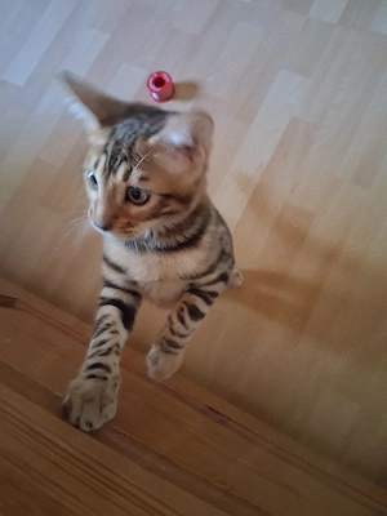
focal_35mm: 26
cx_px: 194
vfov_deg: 67.3
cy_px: 258
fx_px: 388
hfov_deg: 53.1
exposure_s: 1/20
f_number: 1.8
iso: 1600
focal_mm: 3.98
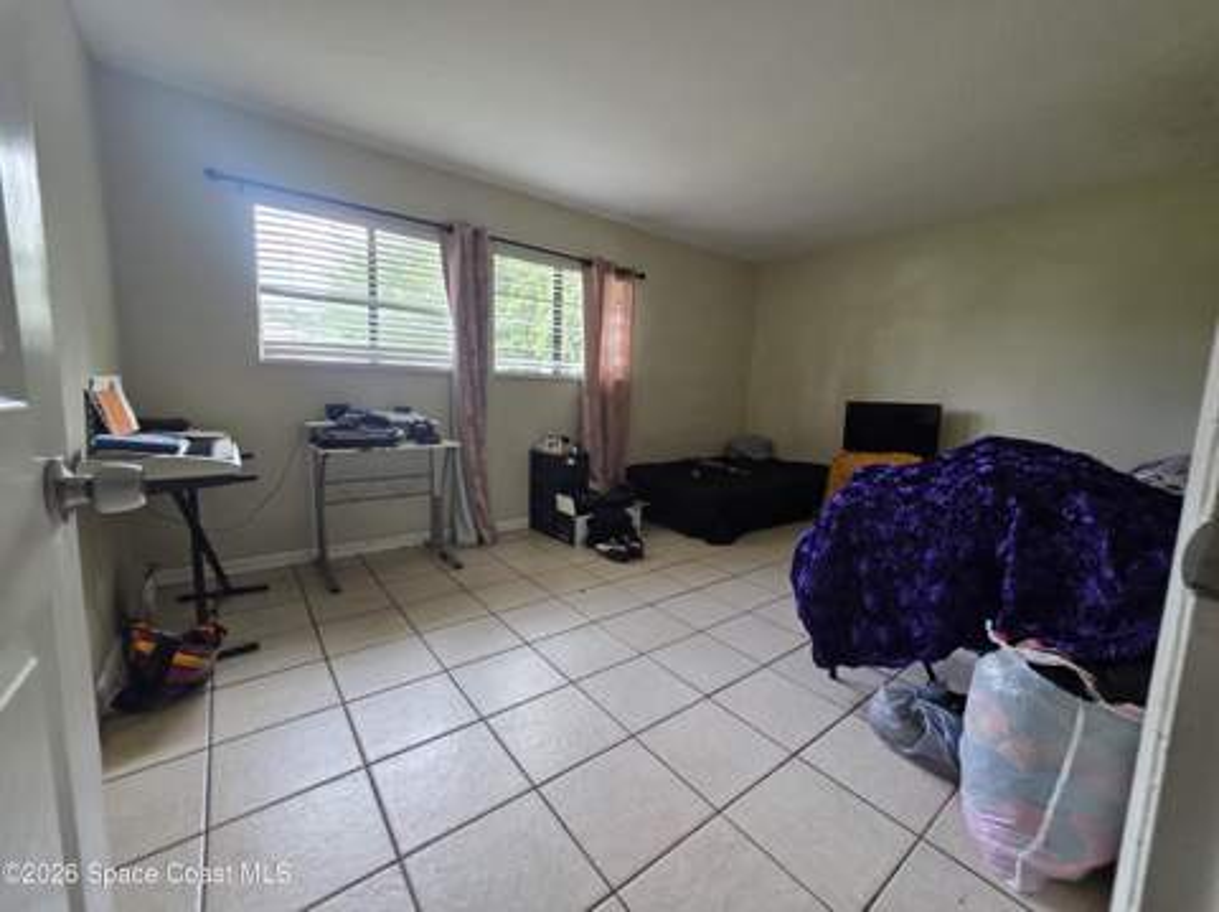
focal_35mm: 13
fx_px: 457
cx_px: 610
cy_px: 456
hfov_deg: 106.2
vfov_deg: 89.8
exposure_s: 1/120
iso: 200
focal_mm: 2.2
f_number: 1.9
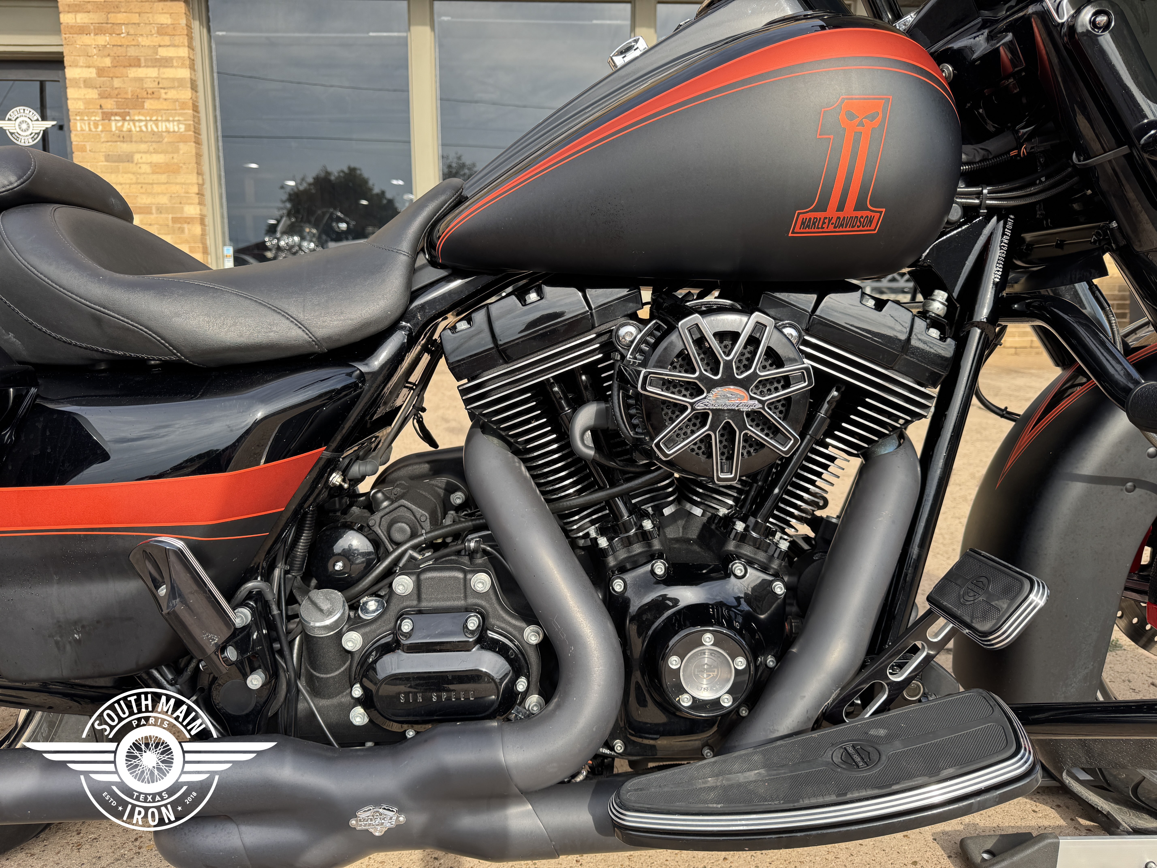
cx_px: 578
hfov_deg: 71.6
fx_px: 802
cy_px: 434
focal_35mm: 24
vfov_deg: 56.8
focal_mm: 6.76
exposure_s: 1/756
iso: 80
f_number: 1.78
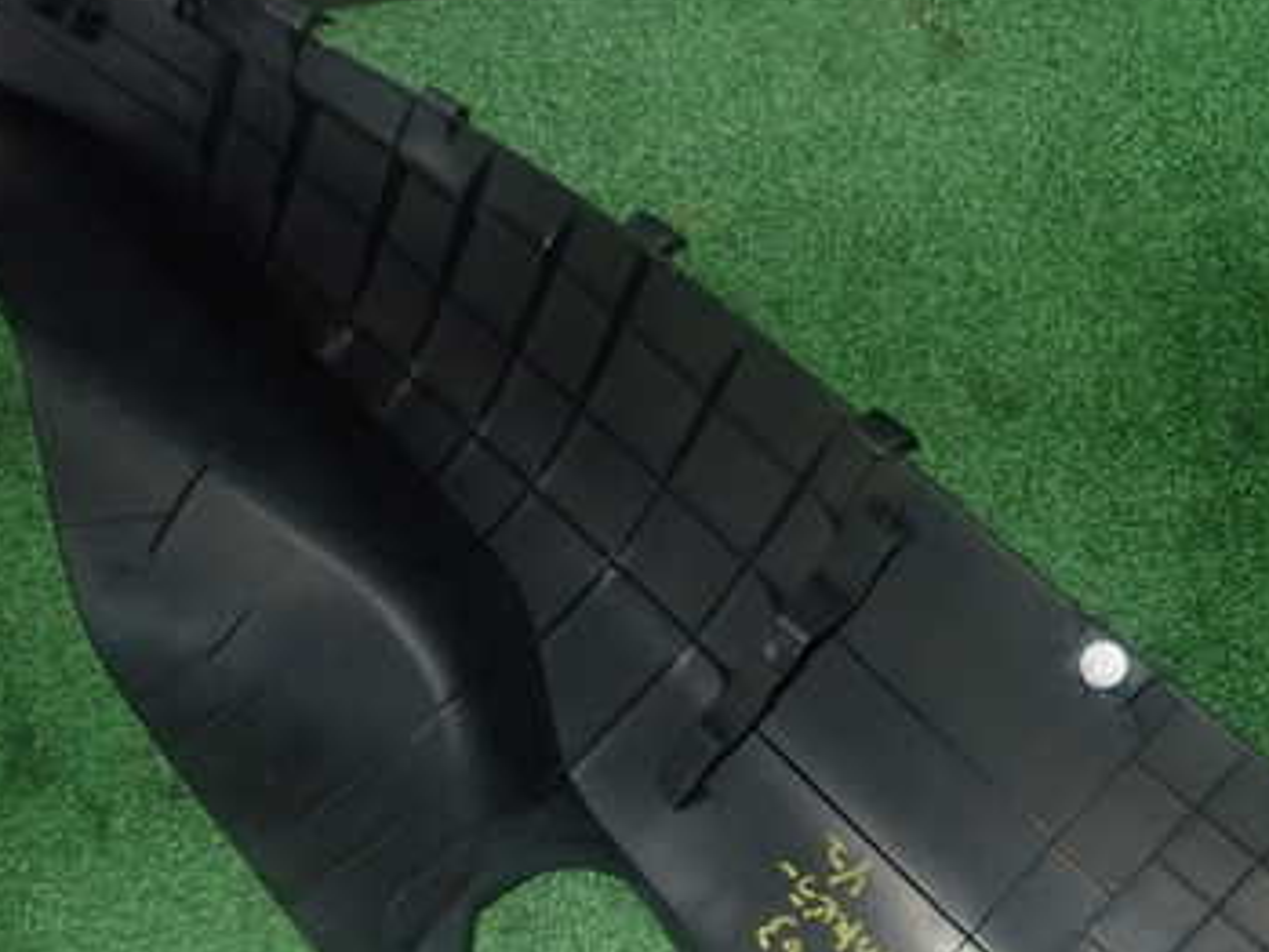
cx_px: 774
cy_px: 701
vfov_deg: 33.0
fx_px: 1577
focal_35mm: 43
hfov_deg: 43.6
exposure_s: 1/30
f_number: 5.6
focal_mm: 4.5
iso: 400
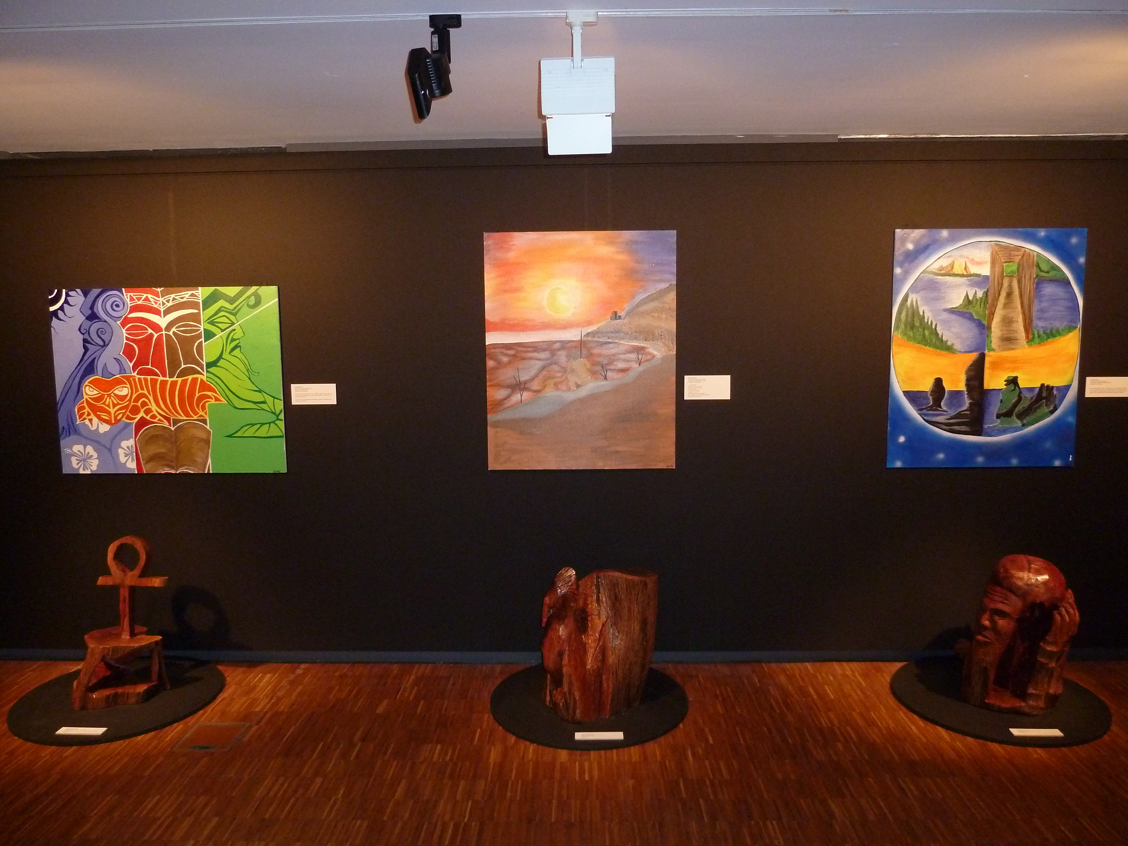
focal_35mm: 25
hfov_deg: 69.4
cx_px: 564
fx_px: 815
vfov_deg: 54.9
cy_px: 423
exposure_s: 1/60
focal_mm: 4.1
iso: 400
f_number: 3.3
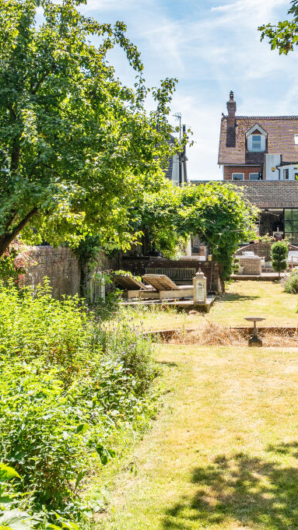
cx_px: 254
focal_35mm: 52
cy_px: 265
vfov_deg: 39.9
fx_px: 731
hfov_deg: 22.6
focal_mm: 22
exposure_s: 1/640
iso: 400
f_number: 8
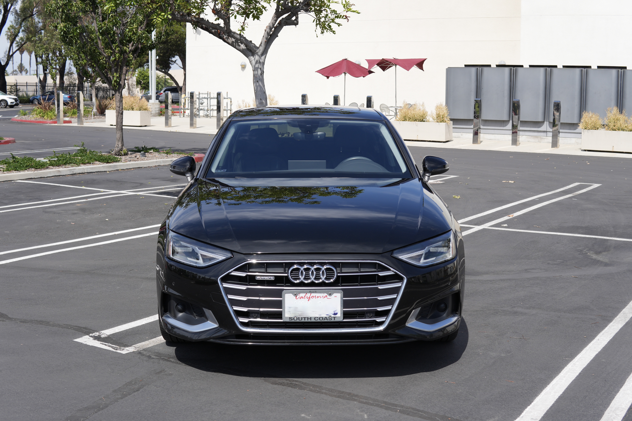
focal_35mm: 45
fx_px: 790
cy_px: 210
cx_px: 316
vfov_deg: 29.9
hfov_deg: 43.6
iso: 100
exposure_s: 1/500
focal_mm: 30
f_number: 5
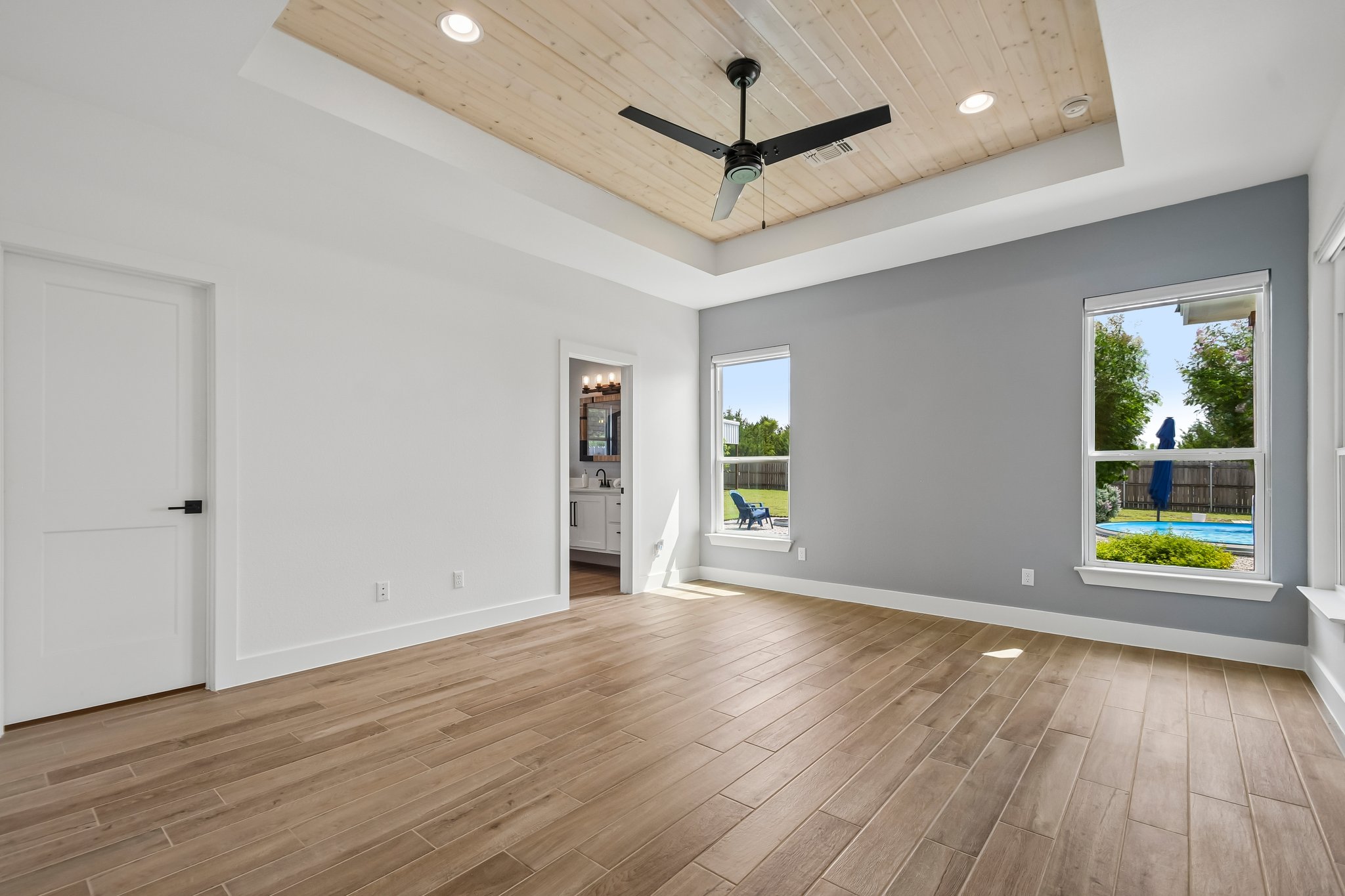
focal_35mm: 15
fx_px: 560
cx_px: 672
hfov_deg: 100.4
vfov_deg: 77.3
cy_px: 448
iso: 400
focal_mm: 10
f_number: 8
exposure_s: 1/80
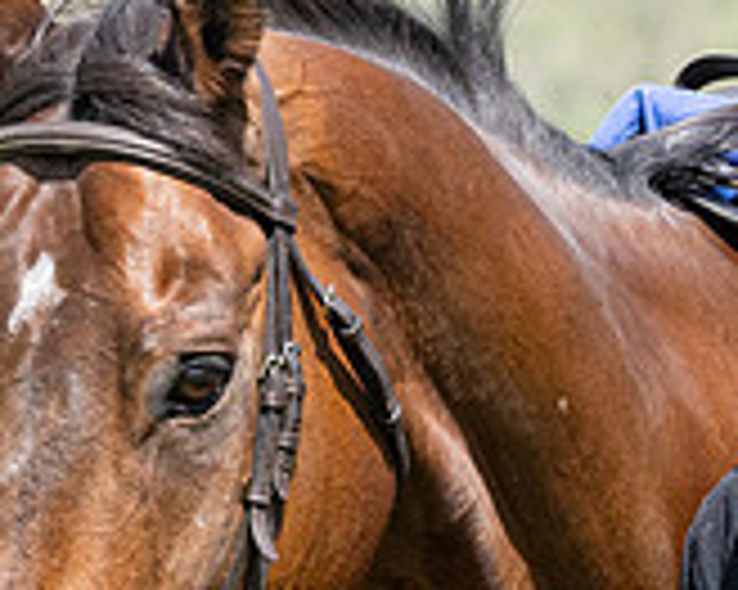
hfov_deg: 2.5
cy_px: 591
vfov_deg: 2.0
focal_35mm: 785
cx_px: 792
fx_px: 17136
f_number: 9
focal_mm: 185
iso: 800
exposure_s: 1/1250
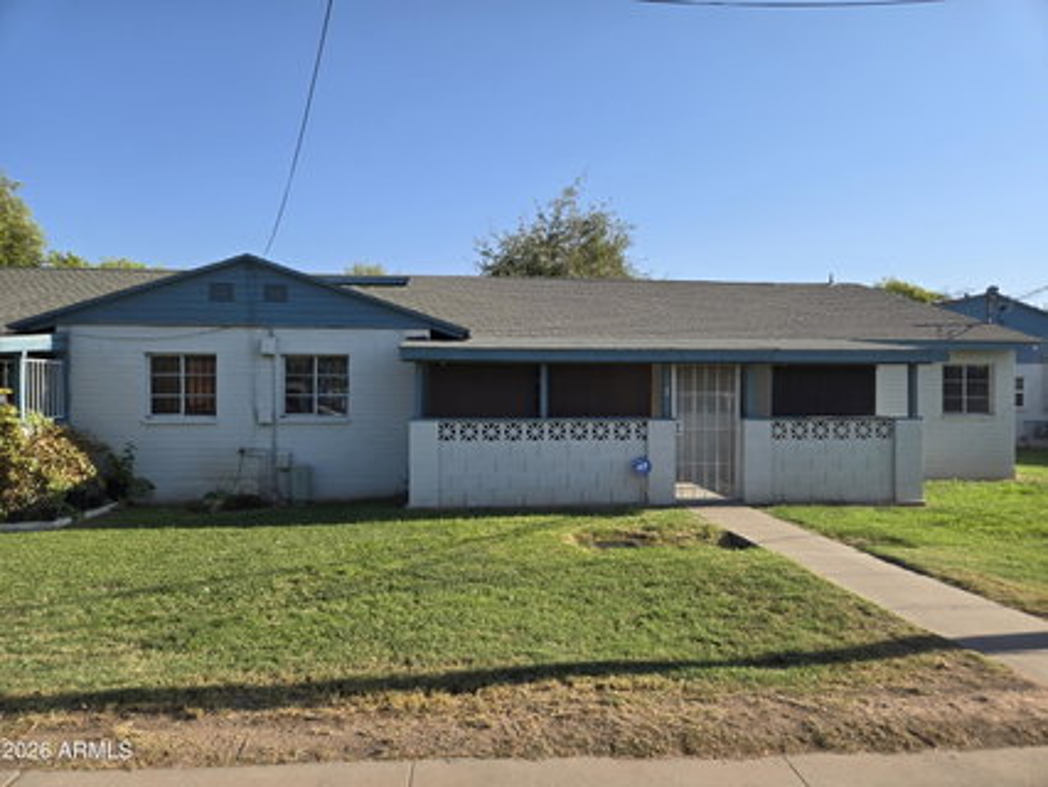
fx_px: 697
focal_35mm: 23
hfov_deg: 73.9
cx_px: 524
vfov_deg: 58.9
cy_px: 394
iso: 25
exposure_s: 1/1538
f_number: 1.8
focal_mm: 5.4
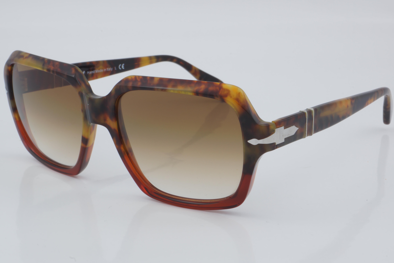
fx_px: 821
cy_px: 132
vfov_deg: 18.2
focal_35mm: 75
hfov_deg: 27.0
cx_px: 197
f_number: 32
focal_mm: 50
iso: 100
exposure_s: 1/4
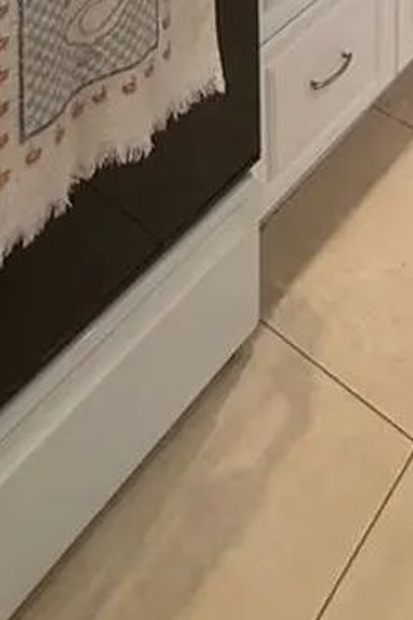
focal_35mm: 53
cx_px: 287
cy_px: -472
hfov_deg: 25.3
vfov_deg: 22.8
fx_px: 912
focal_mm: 2.22
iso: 320
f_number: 2.2
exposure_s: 1/120
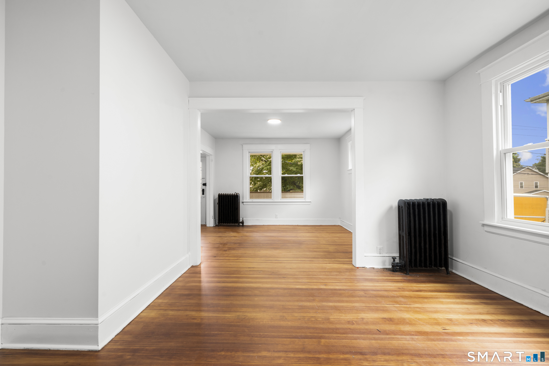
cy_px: 183
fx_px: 244
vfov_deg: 73.7
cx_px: 274
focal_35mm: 16
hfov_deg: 96.7
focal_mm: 16
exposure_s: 1/1.25
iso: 250
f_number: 9
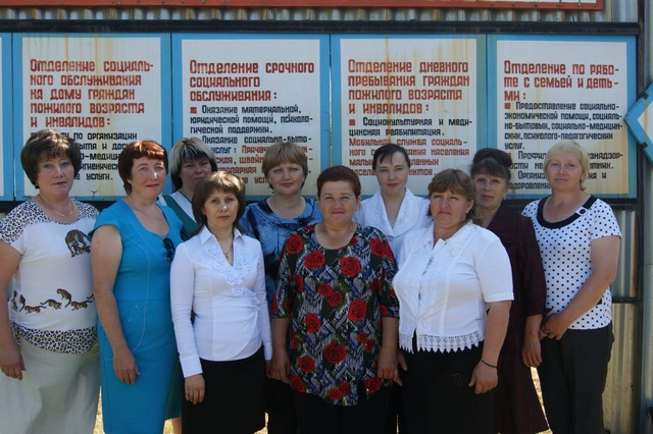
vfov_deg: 34.2
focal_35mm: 39
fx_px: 707
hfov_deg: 49.6
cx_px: 326
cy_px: 217
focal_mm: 26
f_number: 8
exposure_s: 1/100
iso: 100
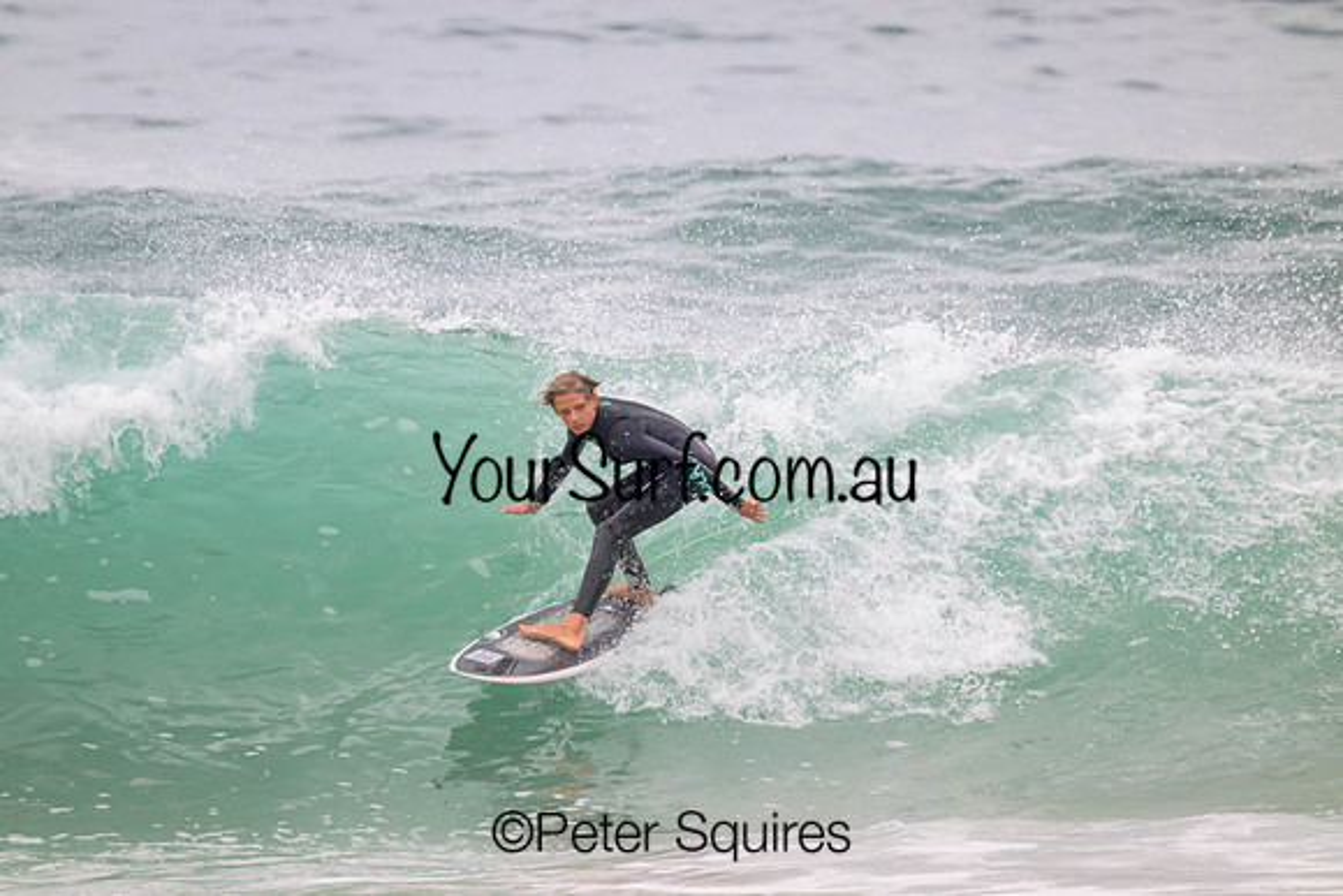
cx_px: 672
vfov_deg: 1.7
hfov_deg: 2.6
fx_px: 29850
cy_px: 448
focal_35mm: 800
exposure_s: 1/2000
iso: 1400
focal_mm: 800
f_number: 11
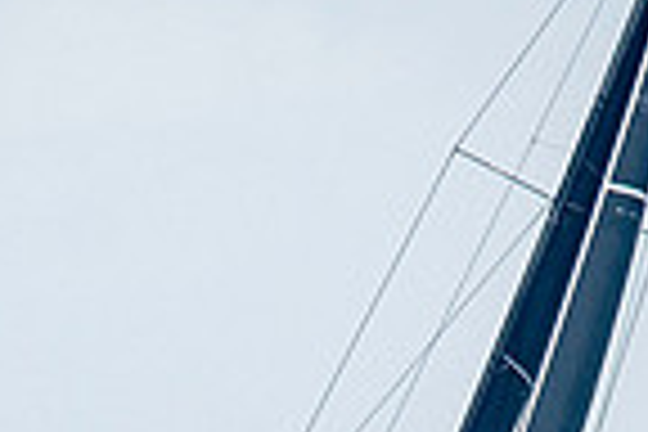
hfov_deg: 1.1
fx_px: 34413
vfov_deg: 0.7
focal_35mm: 1912
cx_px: 173
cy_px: 859
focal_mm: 300
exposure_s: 1/2000
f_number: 5
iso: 320
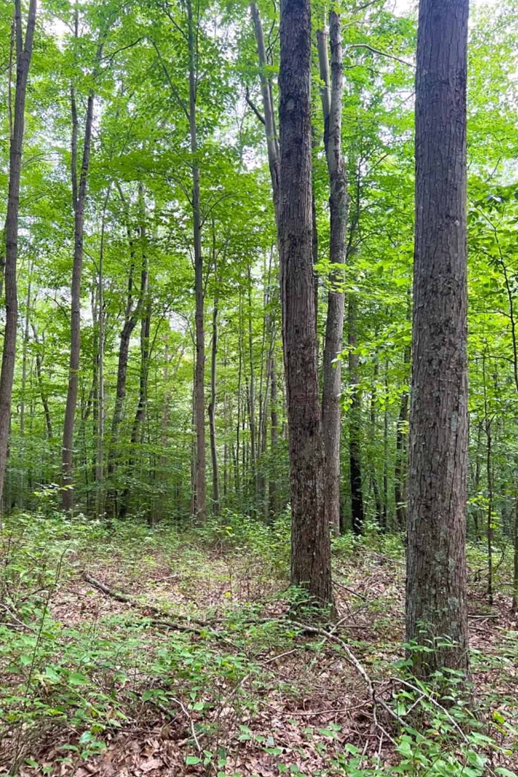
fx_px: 604
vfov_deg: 65.5
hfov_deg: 46.3
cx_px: 220
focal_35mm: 28
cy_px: 376
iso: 125
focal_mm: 5.7
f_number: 1.5
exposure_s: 1/97
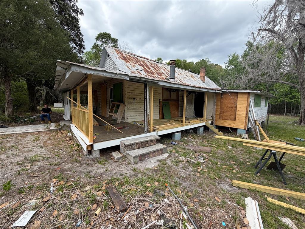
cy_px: 114
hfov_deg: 102.1
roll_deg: -1.0
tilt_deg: -4.9
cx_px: 152
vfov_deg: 85.7
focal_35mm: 14
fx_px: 123
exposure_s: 1/644
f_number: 2.2
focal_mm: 2.22
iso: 40
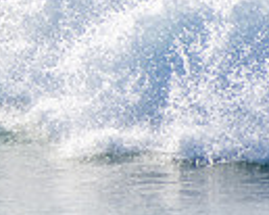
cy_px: -55
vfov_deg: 0.6
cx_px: -288
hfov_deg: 0.8
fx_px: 20175
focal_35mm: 2536
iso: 220
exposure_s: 1/2000
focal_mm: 400
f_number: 5.6
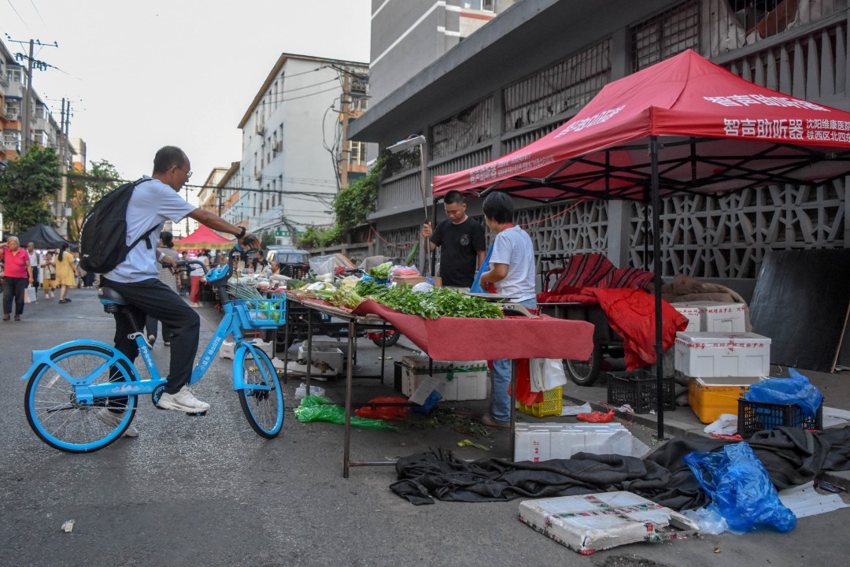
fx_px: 637
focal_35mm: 27
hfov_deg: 67.4
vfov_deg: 47.9
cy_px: 284
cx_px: 425
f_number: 3.5
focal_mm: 18
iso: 2000
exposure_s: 1/500
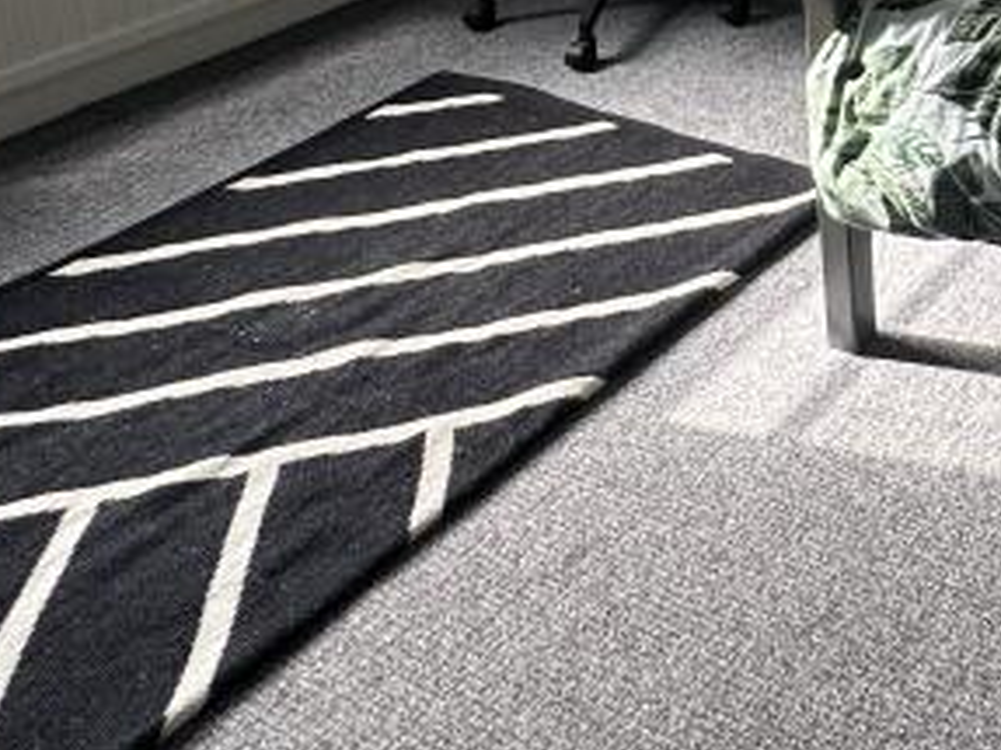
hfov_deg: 33.0
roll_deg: -1.1
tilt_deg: -15.1
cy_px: -181
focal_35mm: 50
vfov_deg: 25.6
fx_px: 1445
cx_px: 1123
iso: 100
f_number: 2.2
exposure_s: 1/99
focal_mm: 2.22
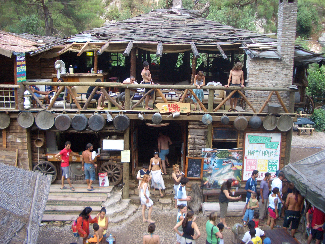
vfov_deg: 40.7
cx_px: 162
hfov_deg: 52.6
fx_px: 329
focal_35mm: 35
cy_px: 122
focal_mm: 5.8
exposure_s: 1/125
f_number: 2.6
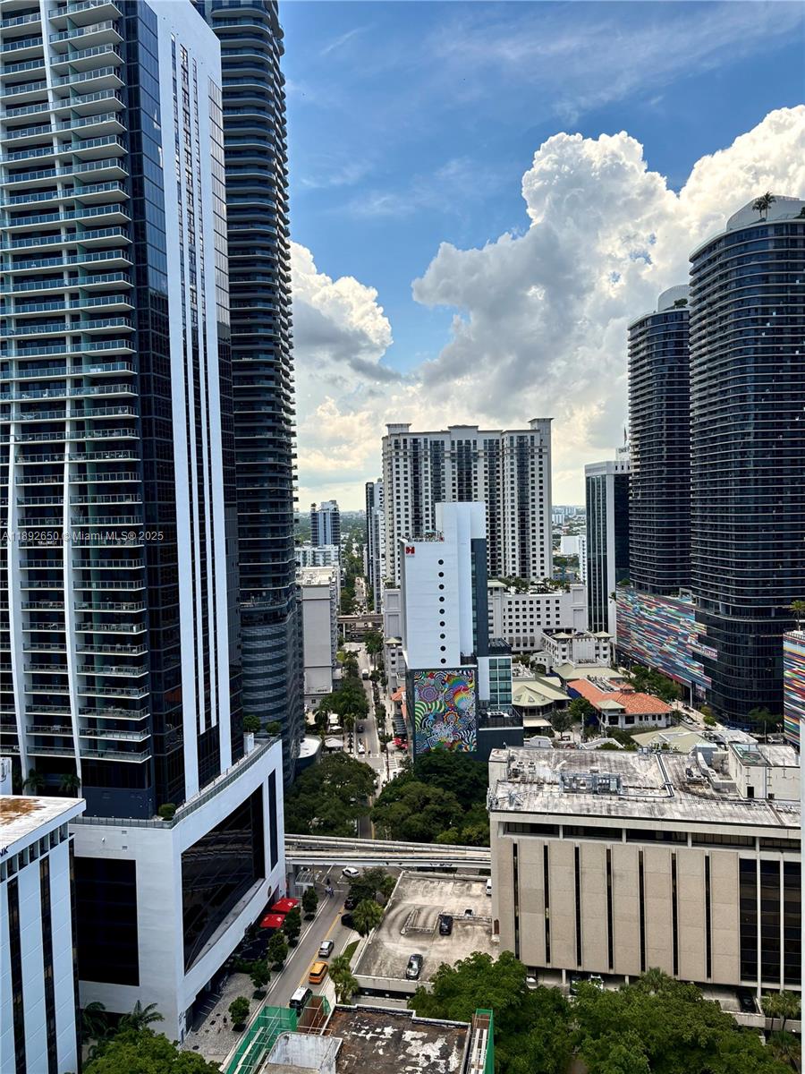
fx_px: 806
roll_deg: +2.1
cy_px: 537
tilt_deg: -1.5
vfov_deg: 67.3
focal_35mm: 26
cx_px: 402
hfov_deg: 53.1
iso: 50
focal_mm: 5.96
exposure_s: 1/1706
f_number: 1.6
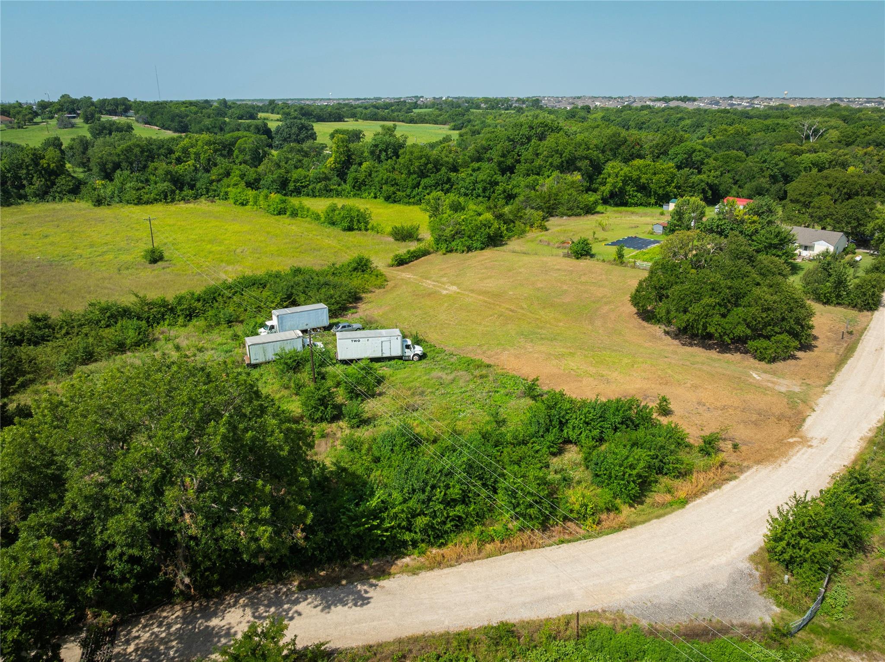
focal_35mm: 24
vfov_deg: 56.8
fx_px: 613
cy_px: 331
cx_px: 442
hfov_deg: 71.6
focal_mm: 12.29
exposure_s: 1/240
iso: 100
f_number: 7.1
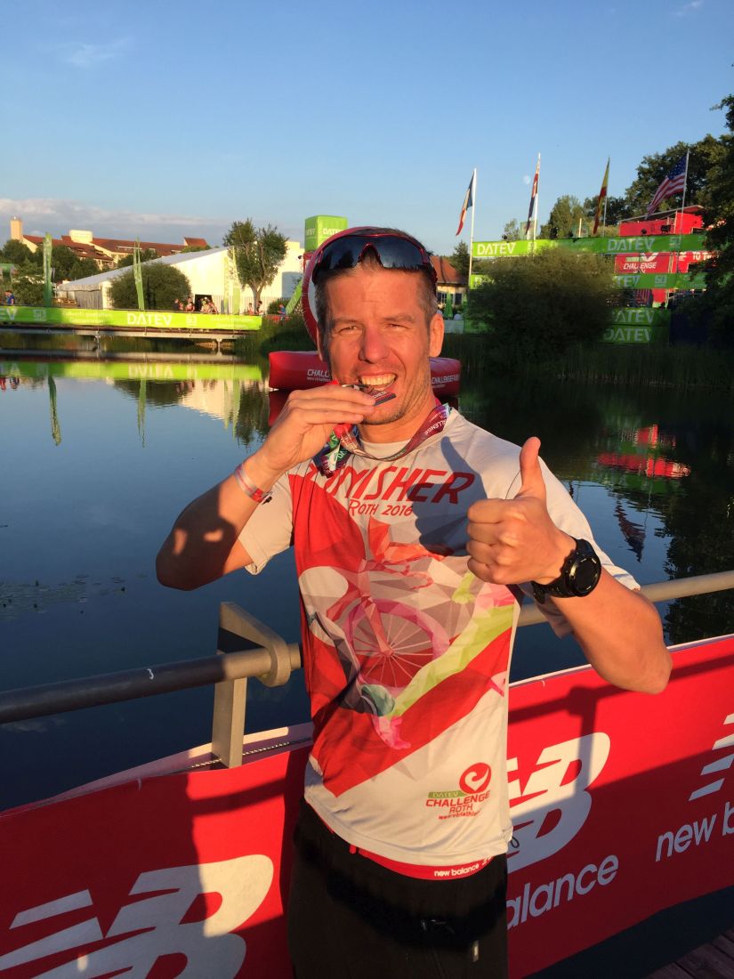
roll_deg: -1.8
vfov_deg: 61.7
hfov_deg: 48.2
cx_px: 367
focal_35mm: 29
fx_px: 820
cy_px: 490
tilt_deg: -10.3
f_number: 2.2
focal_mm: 4.15
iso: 32
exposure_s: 1/746
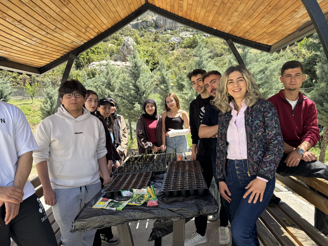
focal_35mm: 29
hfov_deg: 61.6
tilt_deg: -4.1
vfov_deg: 48.2
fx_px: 275
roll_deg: +5.7
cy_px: 126
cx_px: 158
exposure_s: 1/1076
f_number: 1.78
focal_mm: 6.76
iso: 80
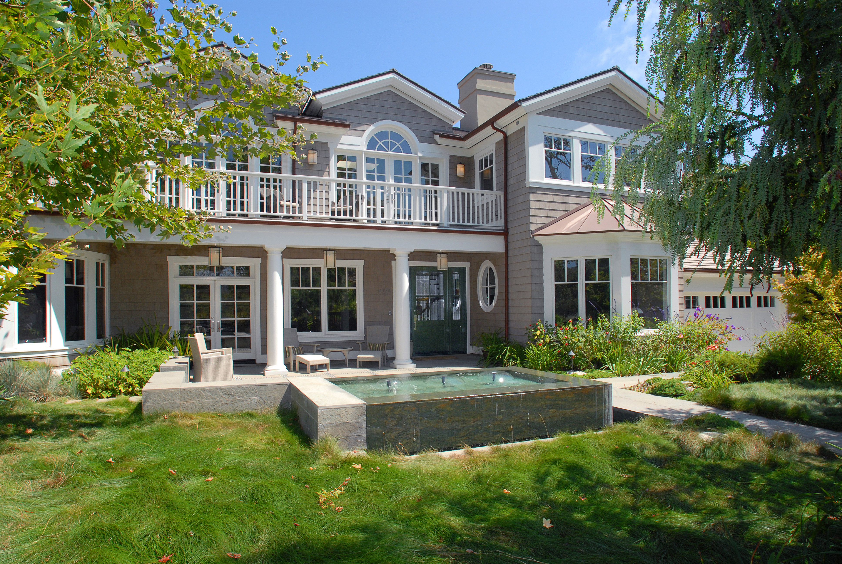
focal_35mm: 21
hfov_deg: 81.1
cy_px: 282
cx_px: 421
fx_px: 492
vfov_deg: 59.6
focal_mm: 14
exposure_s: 1/200
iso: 200
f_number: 9
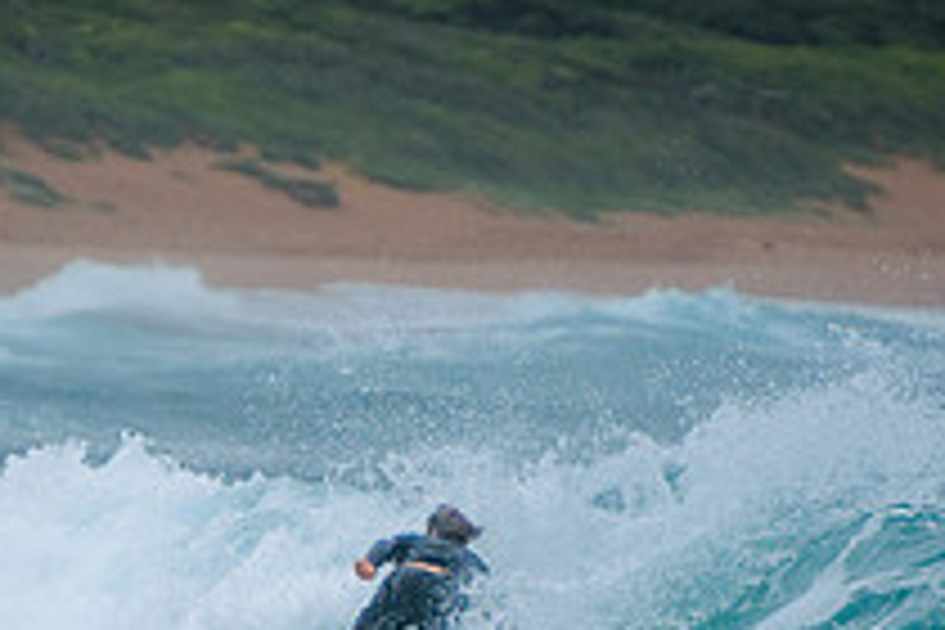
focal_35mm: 1656
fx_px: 43467
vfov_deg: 0.8
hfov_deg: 1.2
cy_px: 754
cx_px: 306
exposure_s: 1/2000
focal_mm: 400
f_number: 5.6
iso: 450
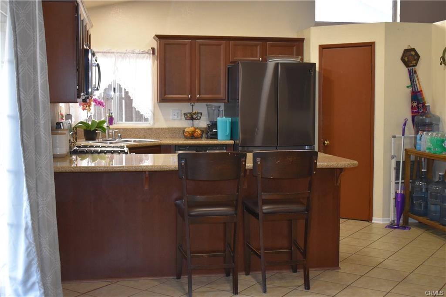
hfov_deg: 42.3
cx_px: 223
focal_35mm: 46
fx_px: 576
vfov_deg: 28.9
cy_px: 148
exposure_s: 1/125
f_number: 4.2
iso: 1600
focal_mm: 31
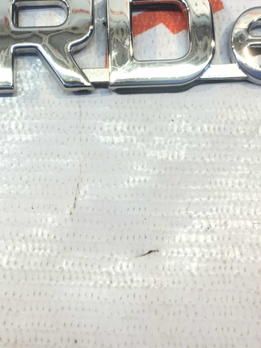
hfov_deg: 23.5
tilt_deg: -70.8
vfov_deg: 30.5
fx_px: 623
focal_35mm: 62
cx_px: 83
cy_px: 78
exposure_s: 1/33
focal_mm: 4.15
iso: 32
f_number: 2.2
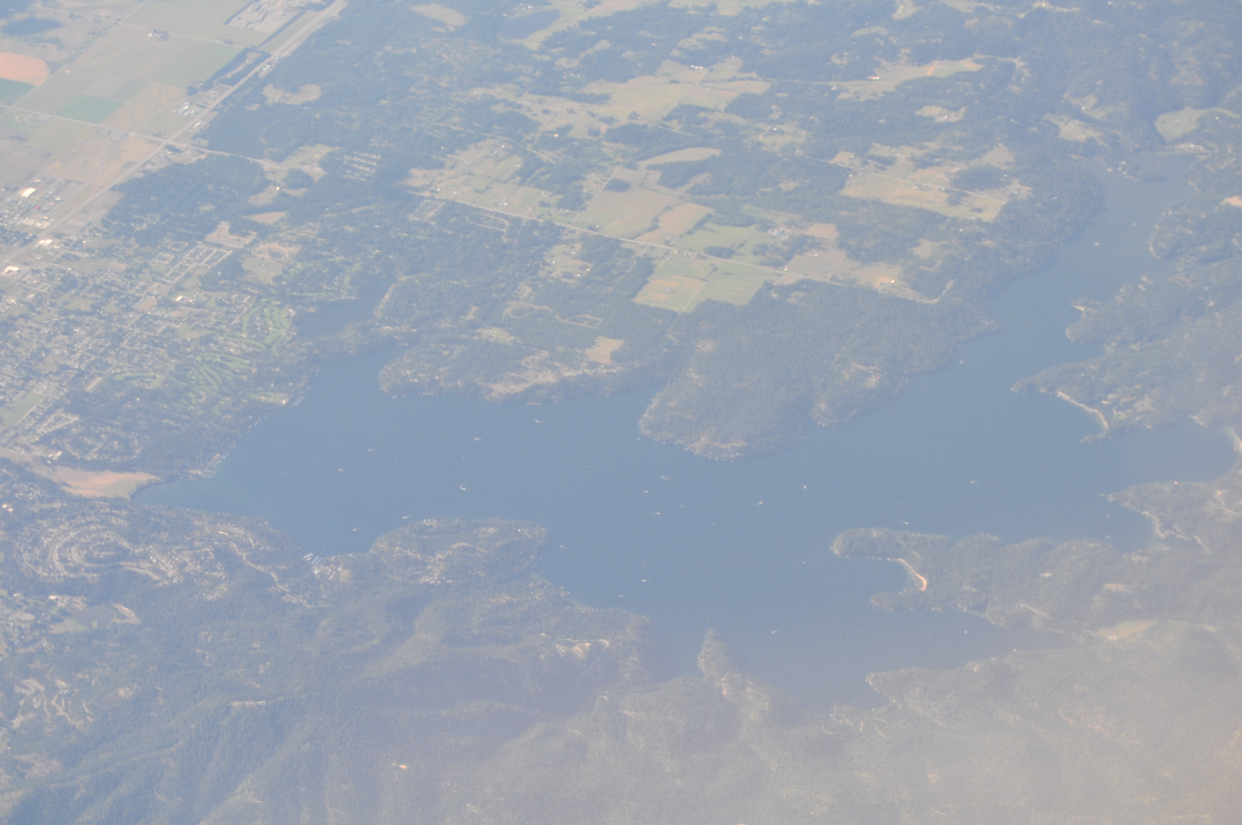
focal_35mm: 82
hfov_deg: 24.6
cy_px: 412
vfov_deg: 16.5
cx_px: 621
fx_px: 2843
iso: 200
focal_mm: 55
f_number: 7.1
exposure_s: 1/200
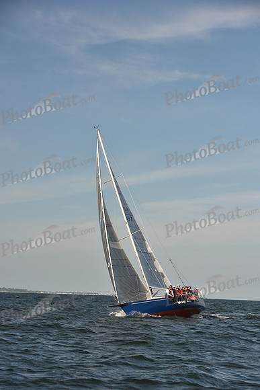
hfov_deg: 14.9
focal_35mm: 92
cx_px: 130
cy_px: 195
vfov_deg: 22.1
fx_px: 996
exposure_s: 1/640
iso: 250
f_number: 5.6
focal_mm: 92
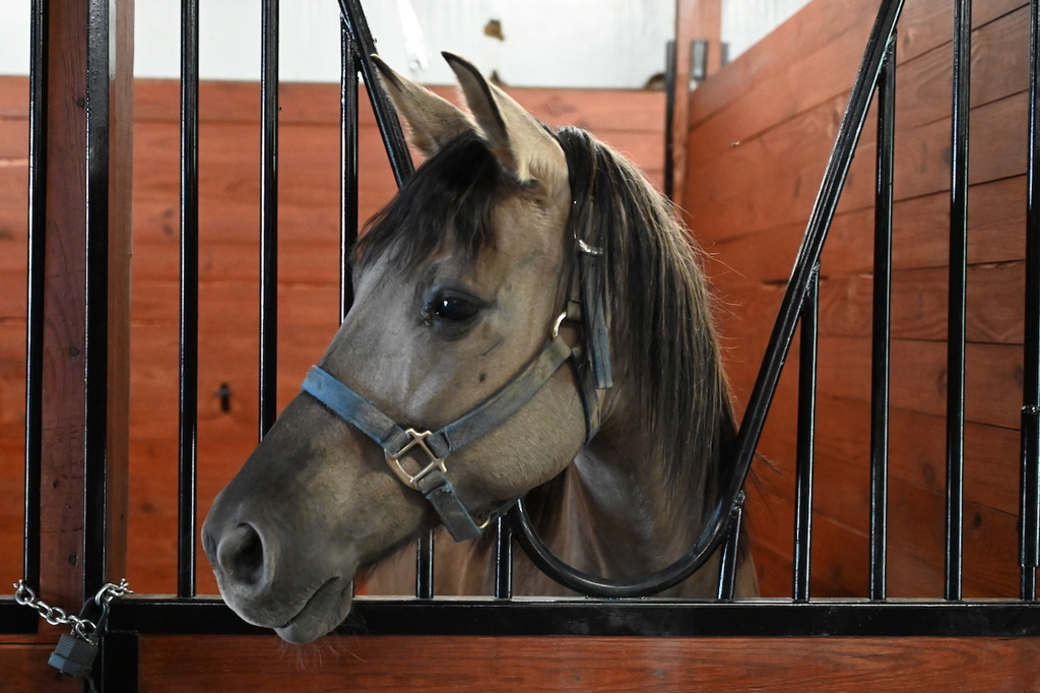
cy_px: 346
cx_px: 520
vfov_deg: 24.6
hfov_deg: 36.3
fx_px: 1588
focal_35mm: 55
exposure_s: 1/250
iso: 16000
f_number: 4
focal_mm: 55
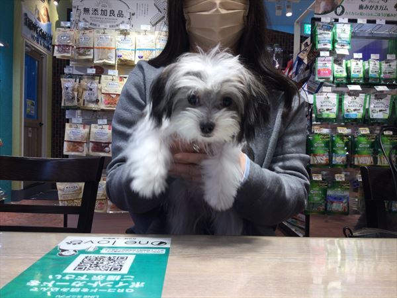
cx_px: 198
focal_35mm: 31
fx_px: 356
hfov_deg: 58.4
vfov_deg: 45.4
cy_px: 149
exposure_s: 1/60
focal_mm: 3.3
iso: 32
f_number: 2.4
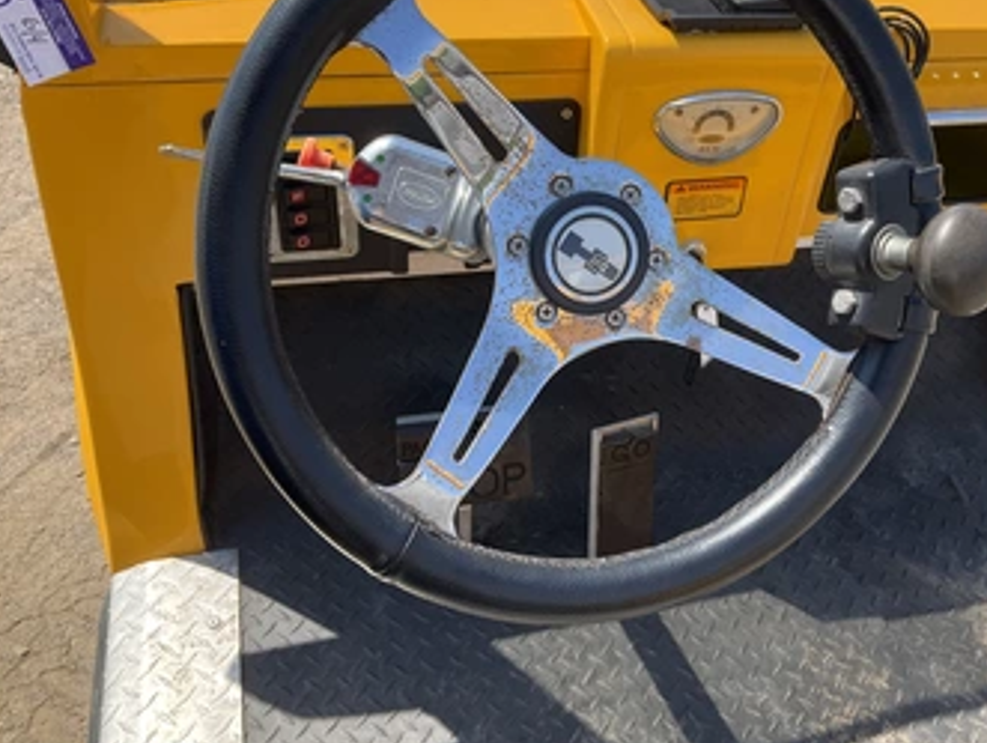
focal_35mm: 35
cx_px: 576
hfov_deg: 52.3
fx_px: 999
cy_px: 304
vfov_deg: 40.6
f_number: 1.8
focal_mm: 3
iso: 25
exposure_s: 1/691
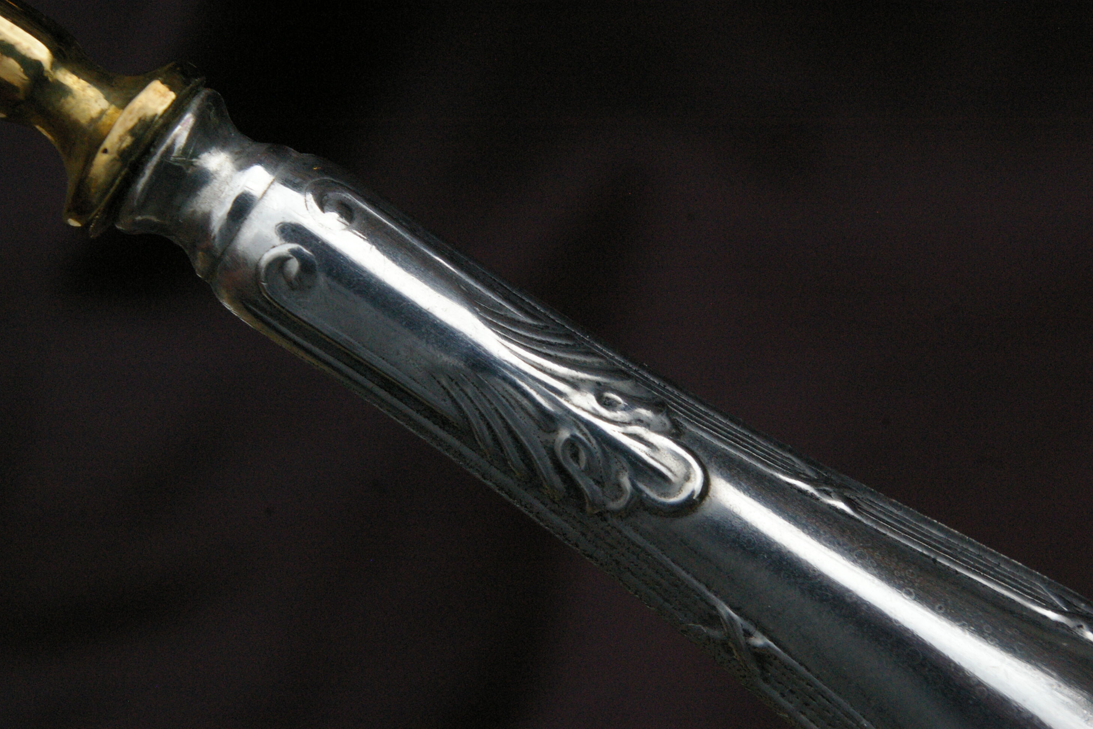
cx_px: 538
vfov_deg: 33.4
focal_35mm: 40
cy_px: 361
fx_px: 1214
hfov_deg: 48.5
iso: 1600
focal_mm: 26
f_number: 8
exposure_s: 1/350
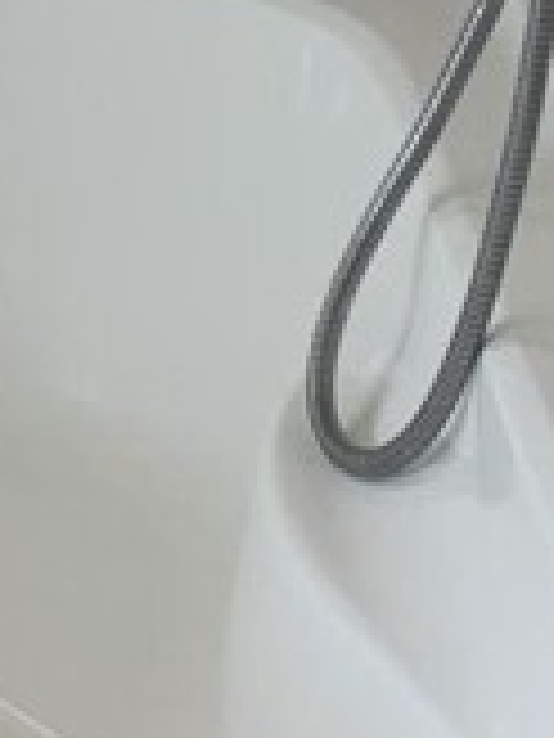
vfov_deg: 9.3
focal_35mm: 203
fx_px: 4332
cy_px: -608
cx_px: -464
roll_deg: -0.4
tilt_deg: -10.0
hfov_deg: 7.1
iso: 25
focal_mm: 4.25
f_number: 1.8
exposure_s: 1/135
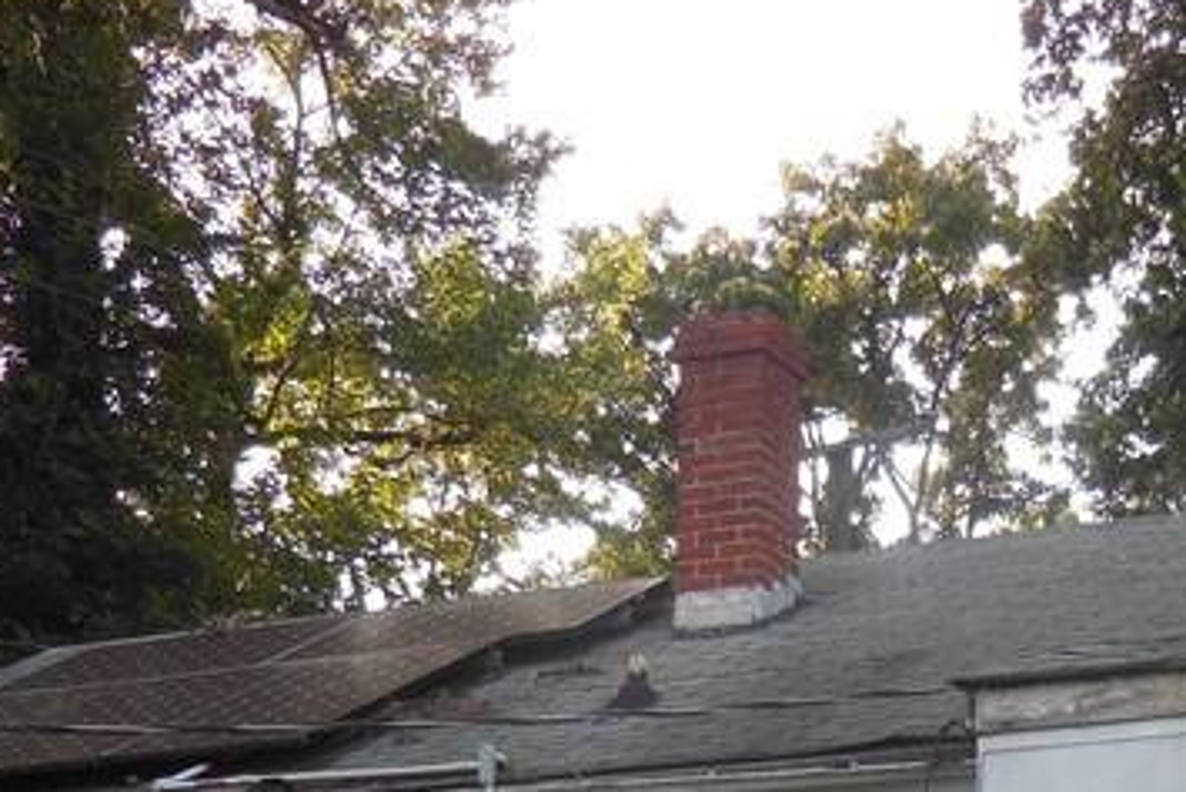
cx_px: 885
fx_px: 2867
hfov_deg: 23.1
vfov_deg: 14.8
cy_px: 1126
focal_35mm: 87
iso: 125
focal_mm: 5.2
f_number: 3.7
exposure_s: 1/160
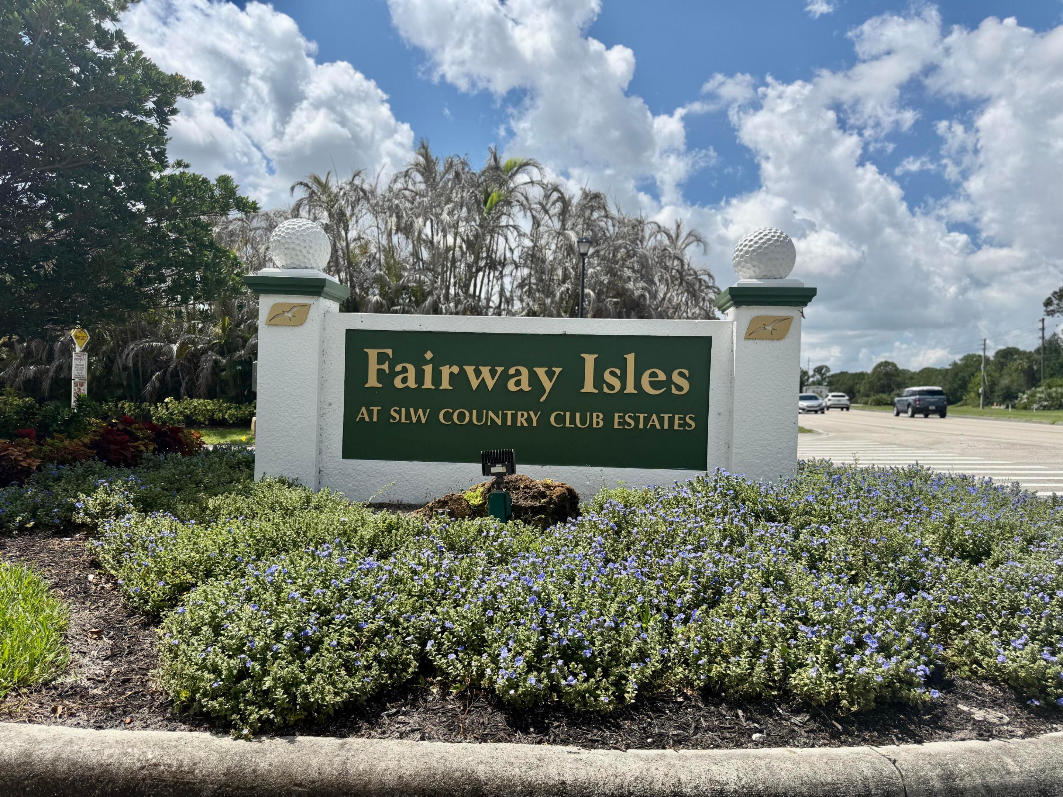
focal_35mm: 24
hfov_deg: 71.6
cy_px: 398
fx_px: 737
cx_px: 532
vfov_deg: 56.8
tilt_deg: -0.4
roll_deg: -1.7
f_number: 1.78
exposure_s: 1/7353
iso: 80
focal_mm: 6.76
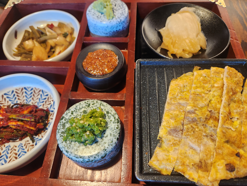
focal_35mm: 23
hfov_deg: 73.9
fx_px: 164
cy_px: 93
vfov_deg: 58.9
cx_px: 124
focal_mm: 5.4
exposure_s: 1/120
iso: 500
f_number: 1.8
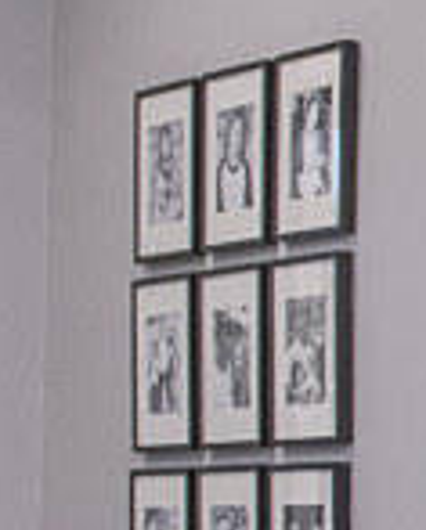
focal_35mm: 182
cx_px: 1422
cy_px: 521
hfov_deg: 7.2
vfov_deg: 10.5
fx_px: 2862
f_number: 8
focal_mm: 19
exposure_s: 1/13
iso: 1250
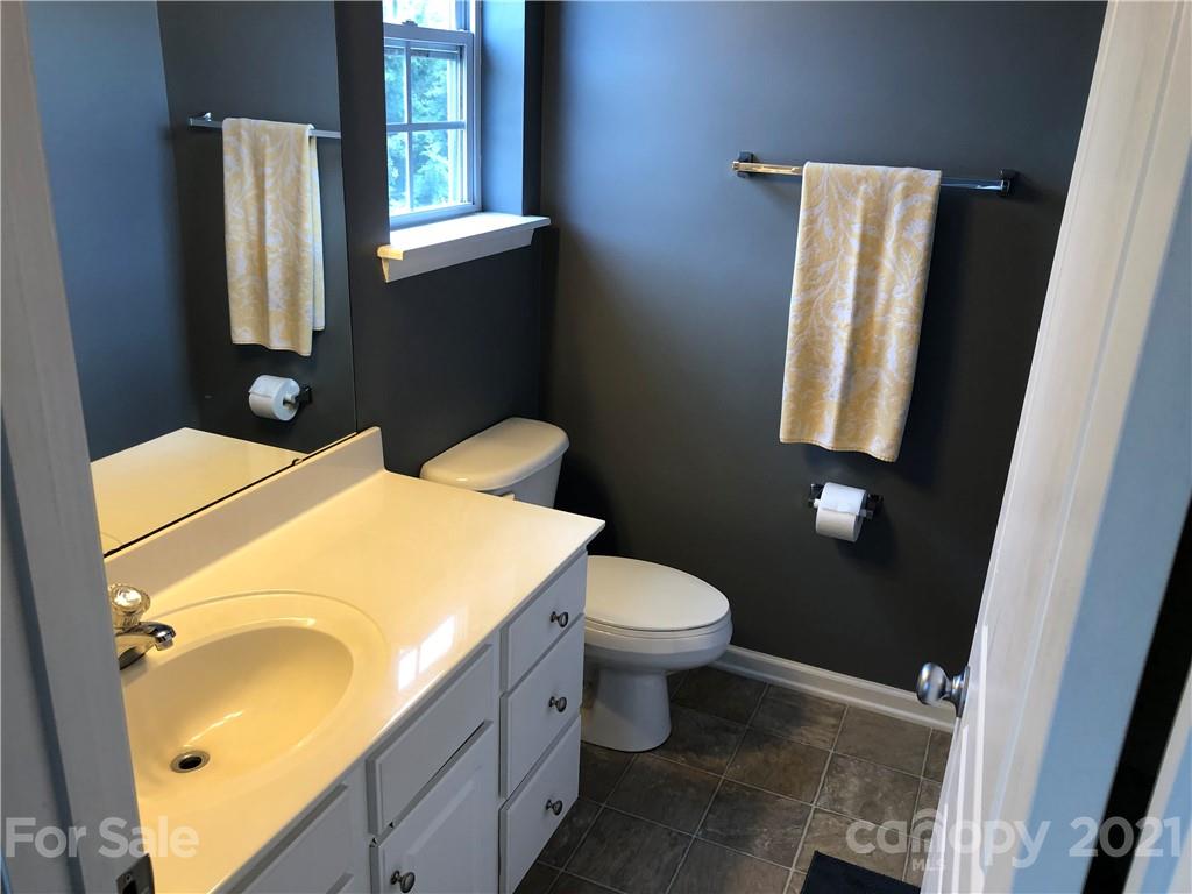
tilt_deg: -22.9
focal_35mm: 28
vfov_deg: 49.7
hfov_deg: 63.4
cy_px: 447
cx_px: 596
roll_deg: -1.7
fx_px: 964
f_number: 1.8
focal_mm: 3.99
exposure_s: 1/30
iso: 25
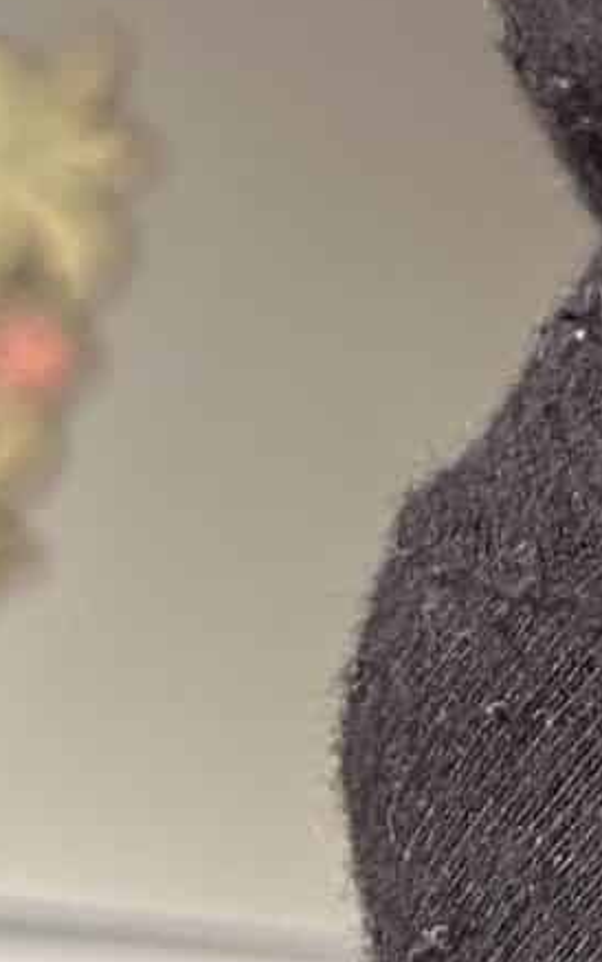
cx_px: 1362
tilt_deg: -47.4
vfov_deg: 12.6
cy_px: -281
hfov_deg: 7.7
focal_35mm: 161
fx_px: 4224
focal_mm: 5.7
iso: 250
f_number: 1.5
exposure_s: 1/60
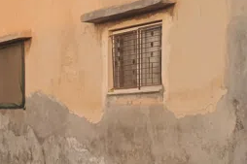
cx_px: 61
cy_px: 187
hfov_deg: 18.6
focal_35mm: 109
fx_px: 747
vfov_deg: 12.3
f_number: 2.4
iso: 50
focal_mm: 4.3
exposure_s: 1/171
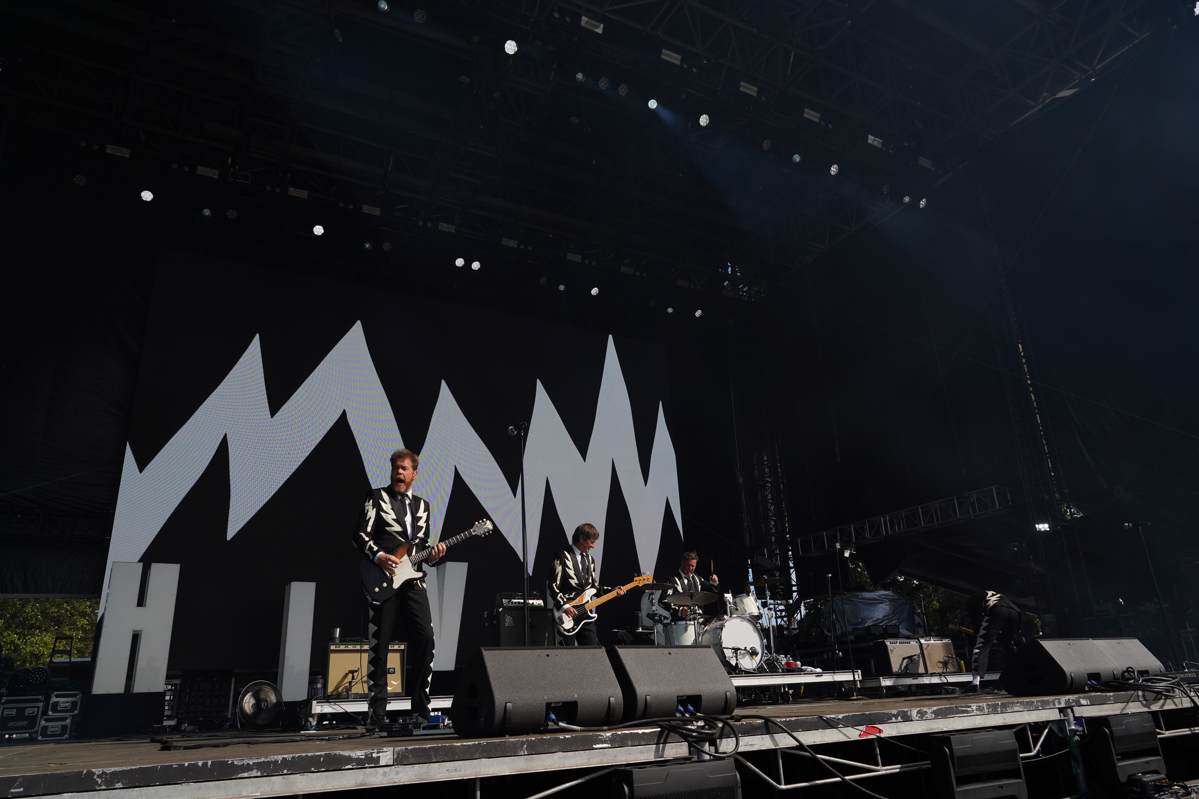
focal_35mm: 24
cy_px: 400
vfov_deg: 53.1
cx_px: 600
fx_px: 799
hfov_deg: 73.7
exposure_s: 1/320
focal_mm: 24
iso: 100
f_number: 8
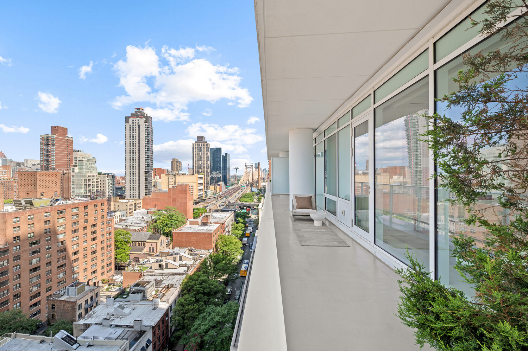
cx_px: 264
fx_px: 205
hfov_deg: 104.3
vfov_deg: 81.1
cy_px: 176
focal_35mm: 14
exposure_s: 1/25
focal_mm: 14
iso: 250
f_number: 14
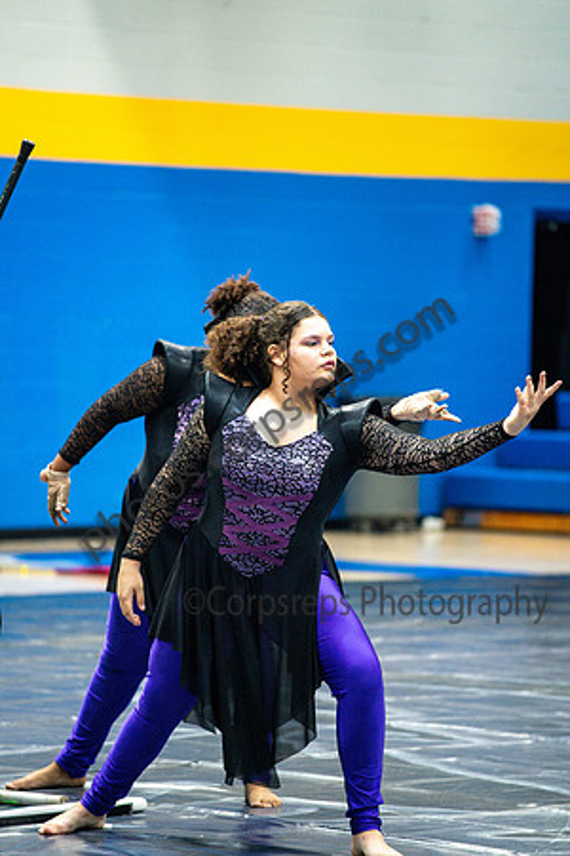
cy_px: 428
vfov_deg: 10.3
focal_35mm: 200
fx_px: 4750
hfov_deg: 6.9
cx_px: 285
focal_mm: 200
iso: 6400
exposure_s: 1/500
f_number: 4
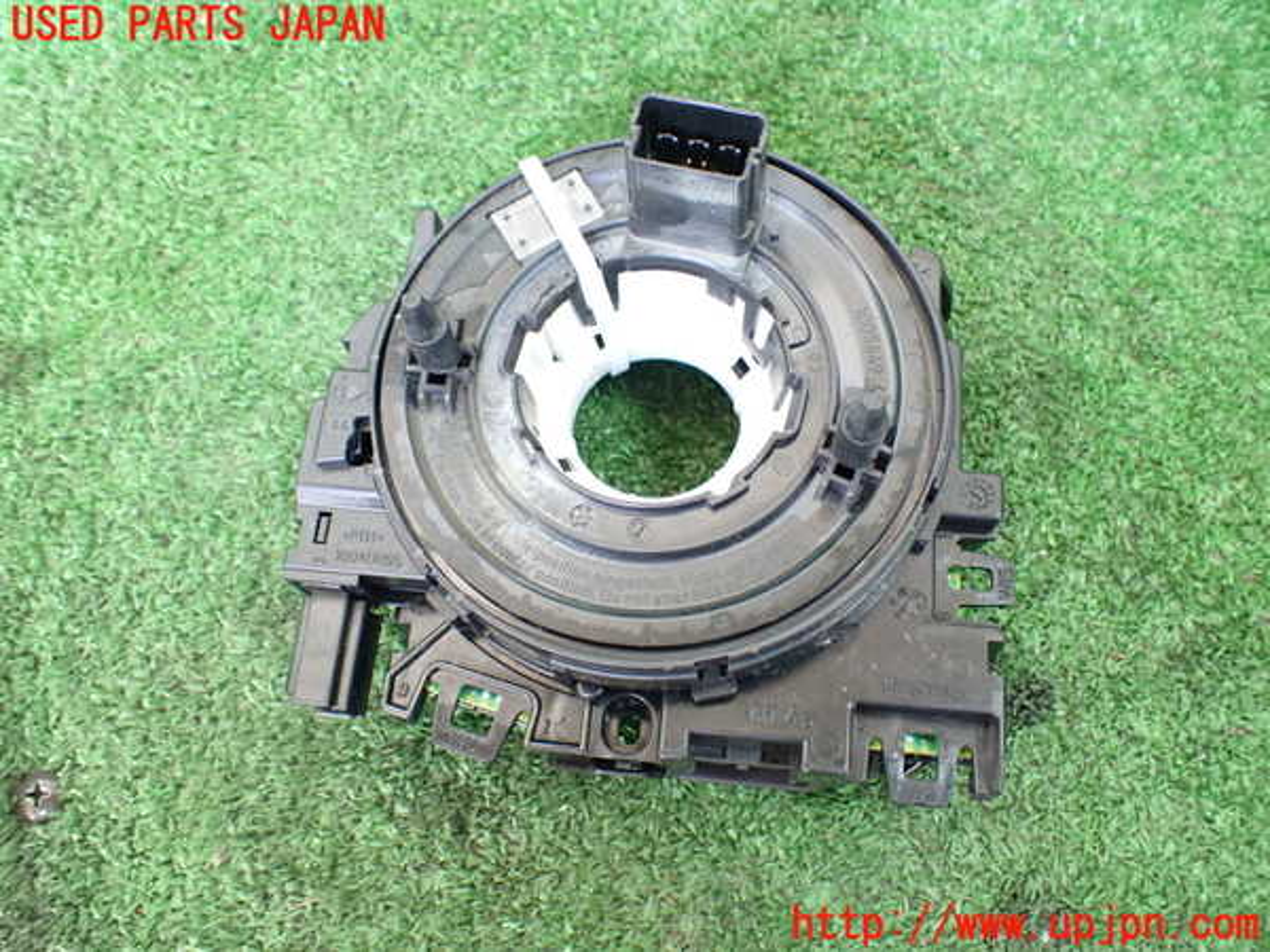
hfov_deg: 60.0
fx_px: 1101
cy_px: 476
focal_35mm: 30
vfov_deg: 46.8
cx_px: 635
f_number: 2.3
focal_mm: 5.4
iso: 800
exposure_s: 1/30
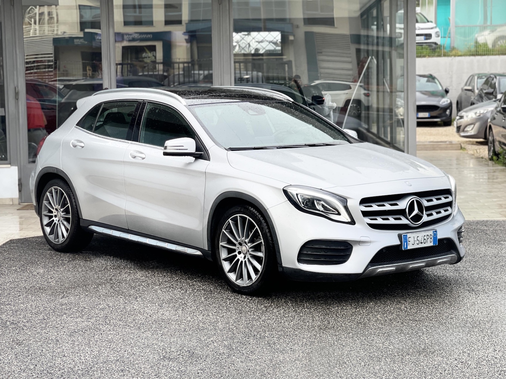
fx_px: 1082
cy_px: 189
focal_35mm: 74
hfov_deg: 26.3
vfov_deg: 19.9
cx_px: 252
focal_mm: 7.5
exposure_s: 1/121
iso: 40
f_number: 2.2
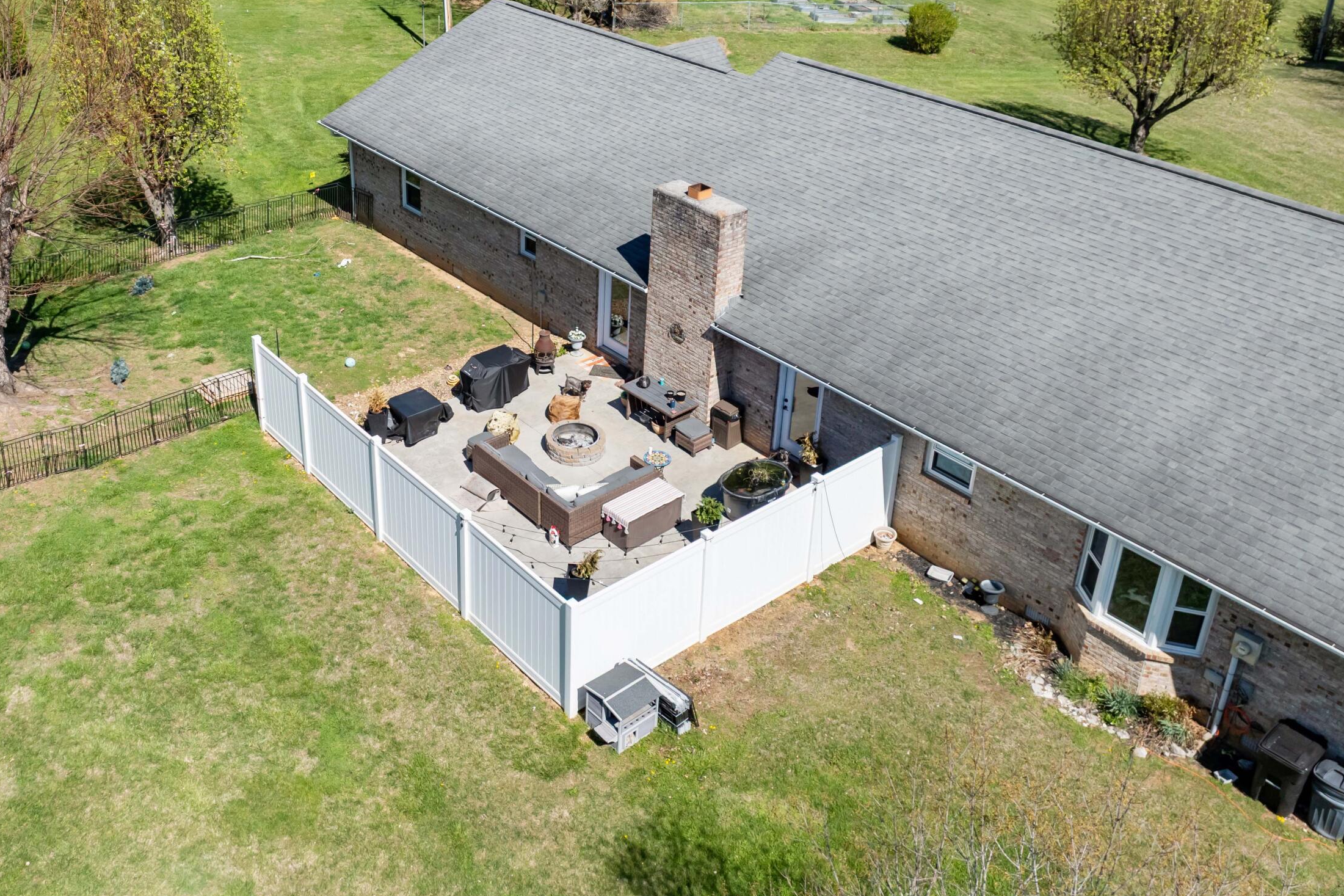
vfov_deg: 38.3
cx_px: 494
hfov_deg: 55.1
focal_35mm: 34
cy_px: 271
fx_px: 1269
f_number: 2.8
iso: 140
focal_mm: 12.29
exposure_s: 1/160
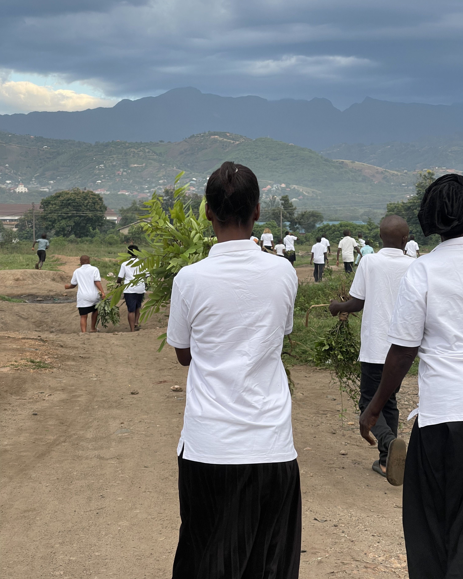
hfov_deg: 22.8
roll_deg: +0.6
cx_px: 232
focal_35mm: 67
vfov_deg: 28.3
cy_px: 295
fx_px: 1148
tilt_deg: -0.5
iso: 20
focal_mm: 7.5
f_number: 2.2
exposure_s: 1/221
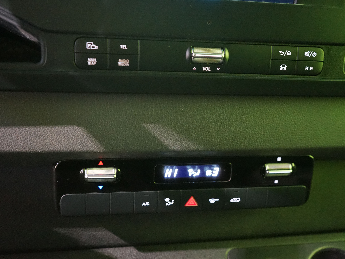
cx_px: 184
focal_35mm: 41
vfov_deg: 35.1
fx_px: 409
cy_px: 129
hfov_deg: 45.7
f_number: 4
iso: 6400
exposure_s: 1/10
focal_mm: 37
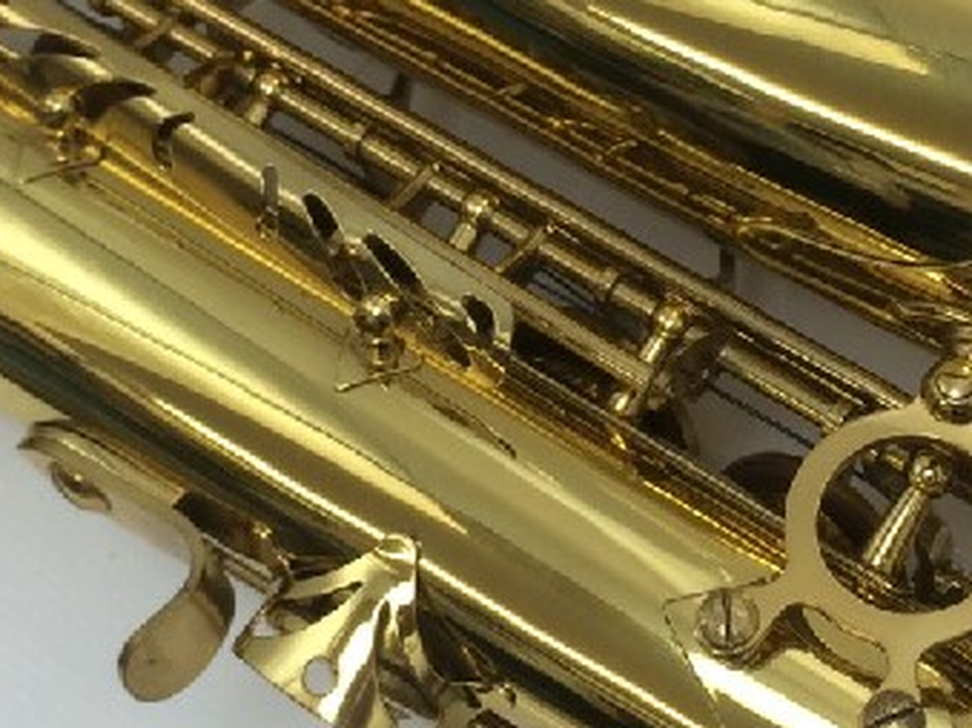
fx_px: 2161
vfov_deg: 19.1
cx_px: 659
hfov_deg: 25.2
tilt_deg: -64.3
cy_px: 231
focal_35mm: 77
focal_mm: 4.15
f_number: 2.2
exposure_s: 1/120
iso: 64
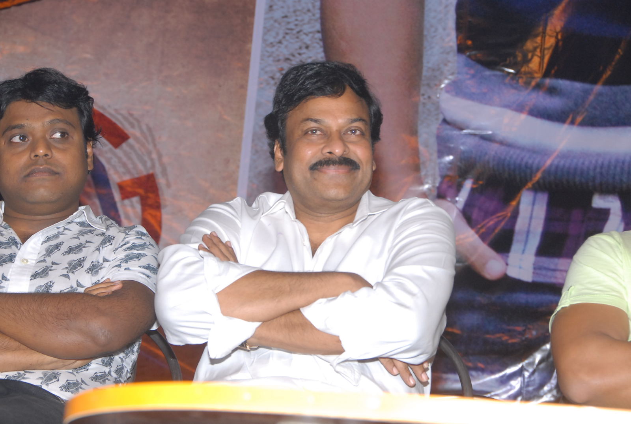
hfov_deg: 18.1
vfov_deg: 12.2
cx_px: 316
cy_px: 212
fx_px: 1976
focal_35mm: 112
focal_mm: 75
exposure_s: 1/125
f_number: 8
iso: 500
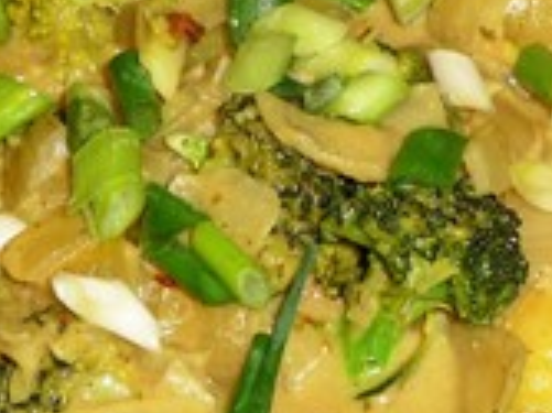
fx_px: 2199
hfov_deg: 14.3
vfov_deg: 10.7
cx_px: 367
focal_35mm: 138
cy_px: 59
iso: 100
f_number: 3.7
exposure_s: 1/30
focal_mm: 6
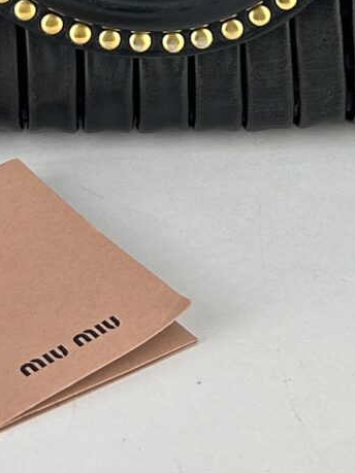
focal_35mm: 145
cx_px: 96
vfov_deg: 13.0
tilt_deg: -20.4
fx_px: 1984
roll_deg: -0.3
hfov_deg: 10.2
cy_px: -201
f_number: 1.5
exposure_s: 1/164
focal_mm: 5.7
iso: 40
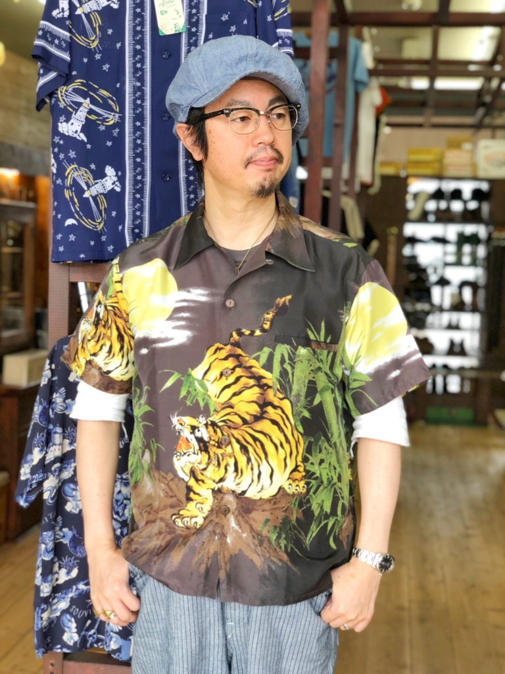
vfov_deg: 36.8
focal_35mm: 52
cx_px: 252
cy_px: 337
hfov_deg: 28.0
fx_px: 1011
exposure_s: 1/60
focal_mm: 6
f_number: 2.4
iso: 40
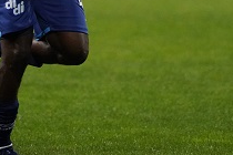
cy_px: -52
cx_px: 63
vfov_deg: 1.2
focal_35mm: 1143
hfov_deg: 1.8
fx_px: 7397
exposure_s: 1/2000
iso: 10000
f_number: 5.6
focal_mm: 400
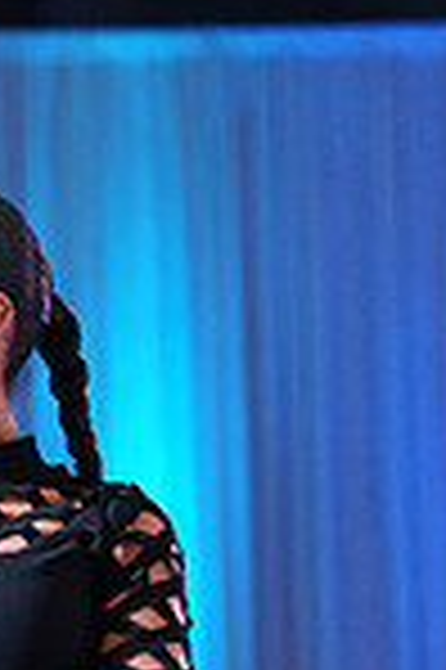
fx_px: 5085
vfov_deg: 7.4
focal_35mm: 273
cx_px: -209
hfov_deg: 5.0
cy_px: 1061
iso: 2000
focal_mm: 70
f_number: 2.8
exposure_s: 1/400
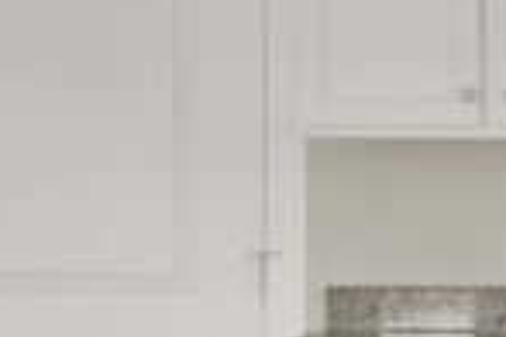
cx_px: 998
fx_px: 1588
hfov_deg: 14.9
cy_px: 218
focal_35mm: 113
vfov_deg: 12.1
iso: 800
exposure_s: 1/60
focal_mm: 26
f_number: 8
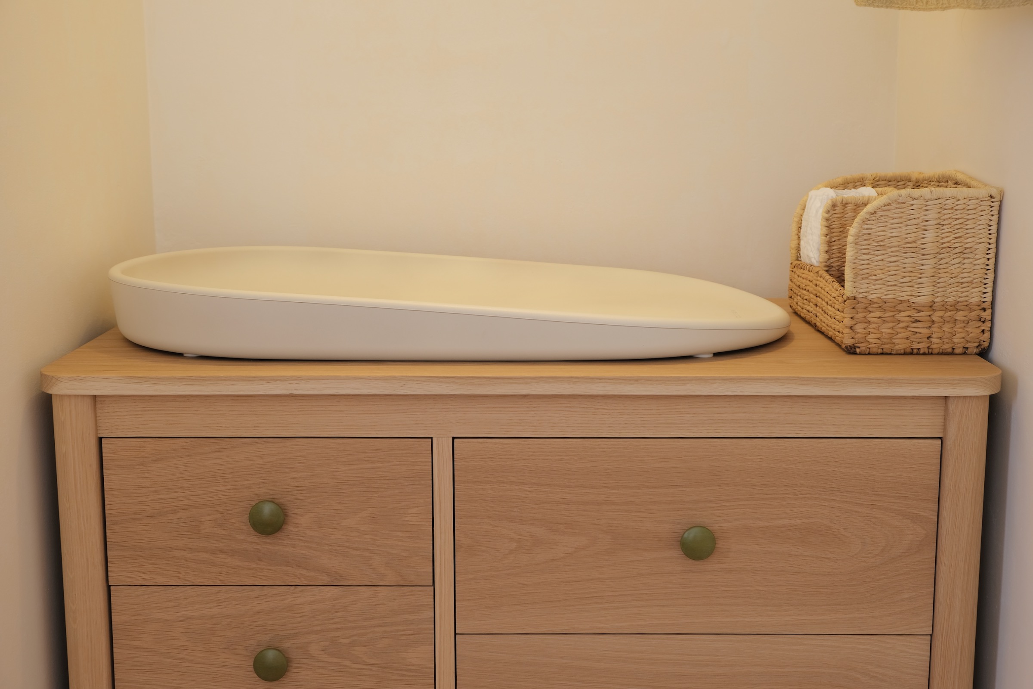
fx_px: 1234
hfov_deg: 45.4
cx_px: 516
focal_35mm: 43
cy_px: 344
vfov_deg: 31.2
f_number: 5
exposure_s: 1/13
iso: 320
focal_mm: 28.9
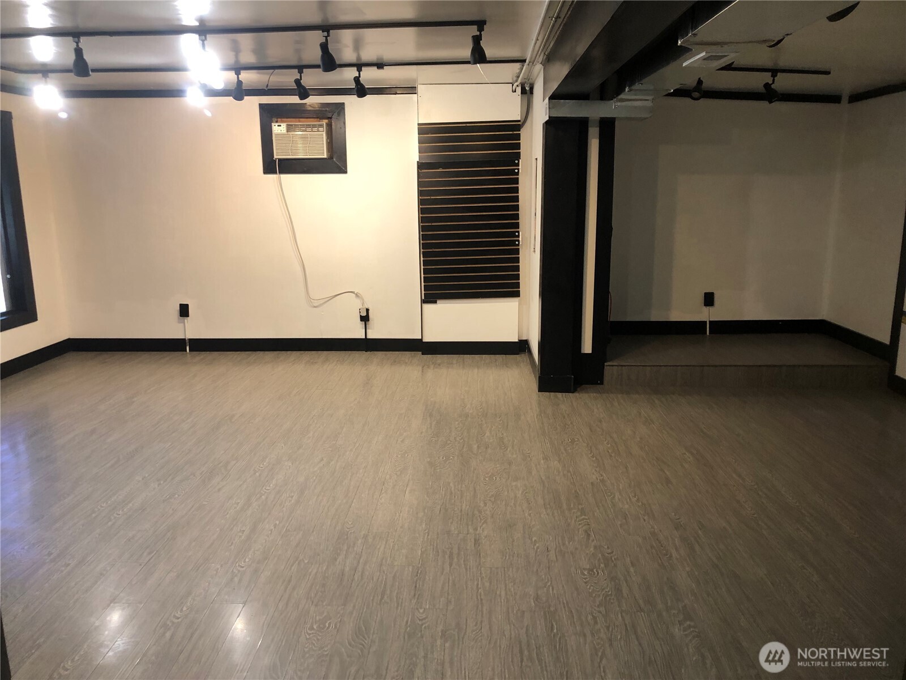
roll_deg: -0.2
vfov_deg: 49.7
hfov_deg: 63.4
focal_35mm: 28
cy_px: 340
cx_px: 453
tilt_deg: -12.3
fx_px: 733
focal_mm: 3.99
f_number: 1.8
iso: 40
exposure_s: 1/15
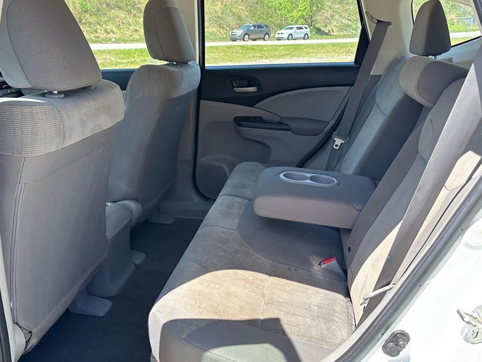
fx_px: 418
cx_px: 213
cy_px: 192
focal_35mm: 30
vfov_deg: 46.8
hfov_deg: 59.8
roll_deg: -3.0
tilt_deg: -17.6
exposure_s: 1/285
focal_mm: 5.96
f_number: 1.6
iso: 64
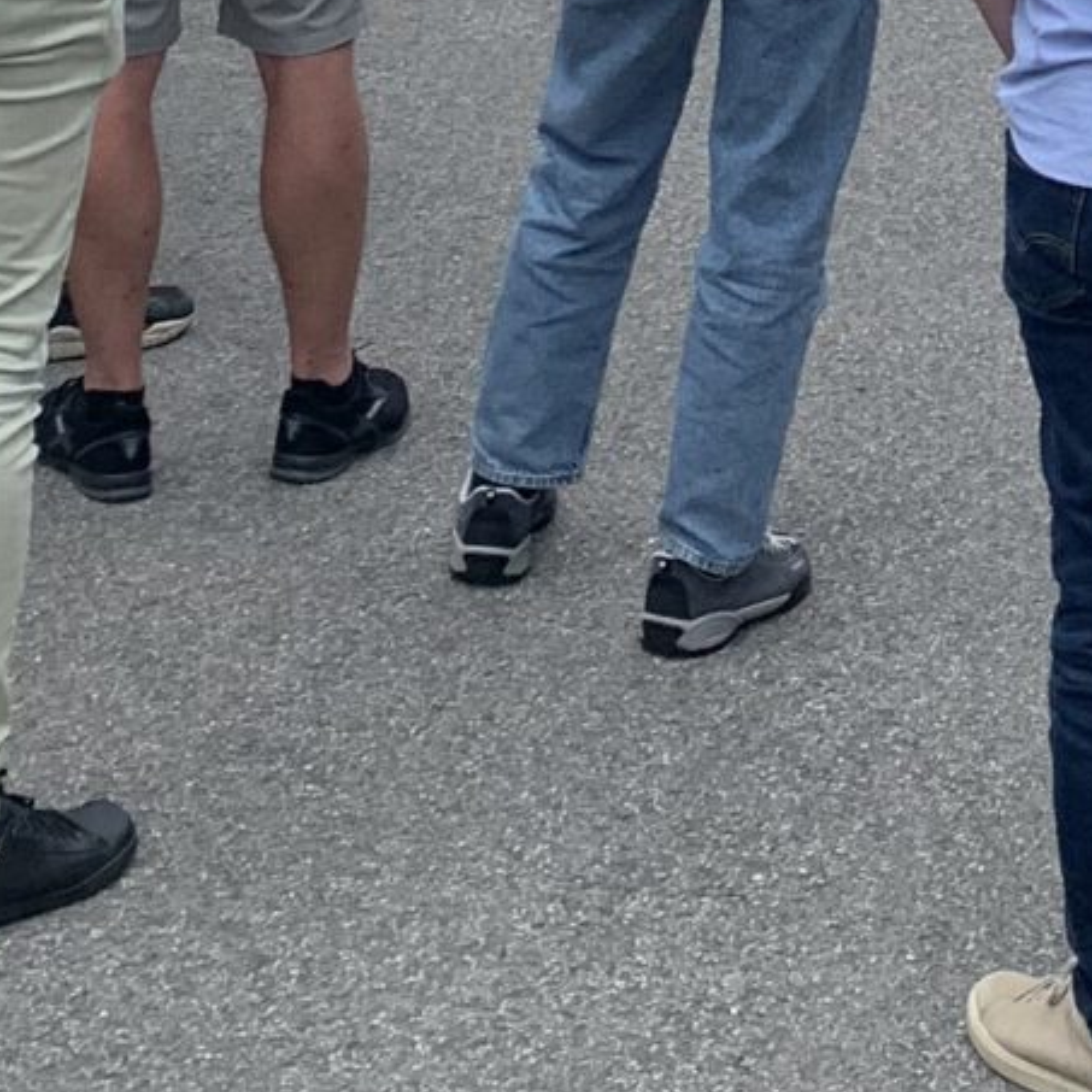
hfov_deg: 12.9
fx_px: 4640
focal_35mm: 130
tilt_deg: -3.5
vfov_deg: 12.0
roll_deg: -1.6
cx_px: 1473
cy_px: -1041
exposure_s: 1/2309
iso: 25
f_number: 1.8
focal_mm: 4.25
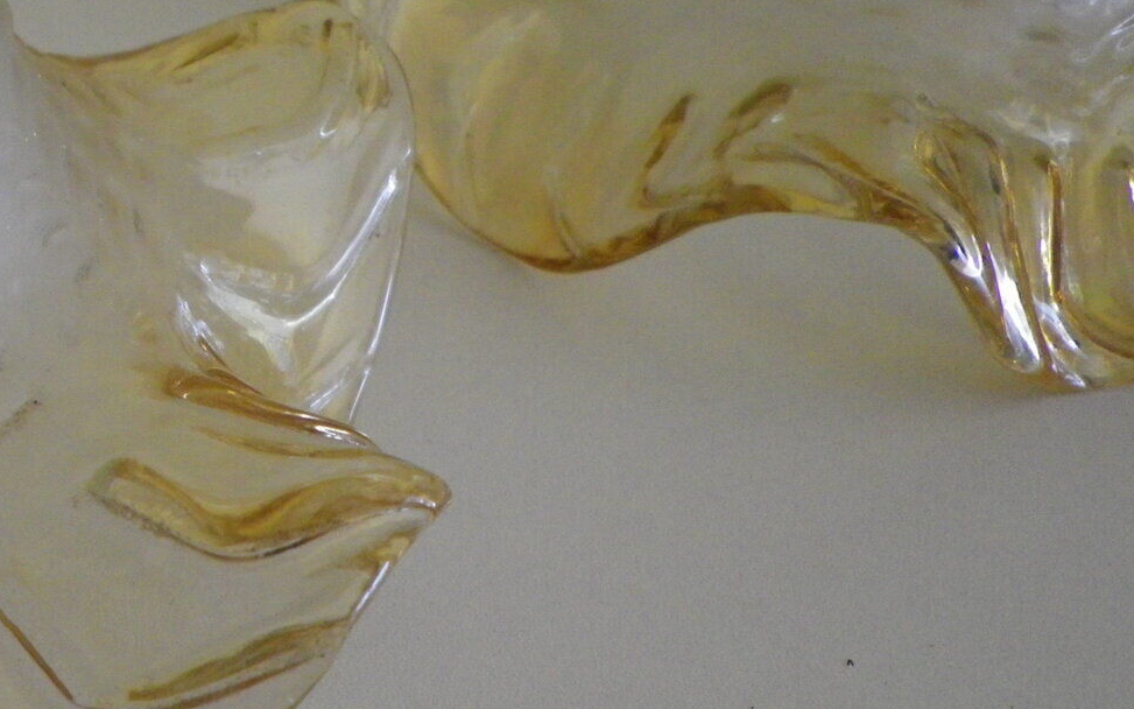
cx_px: 49
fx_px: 1885
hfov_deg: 31.4
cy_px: 479
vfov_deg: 21.2
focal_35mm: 61
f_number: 2.6
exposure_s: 1/60
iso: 320
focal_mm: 4.9
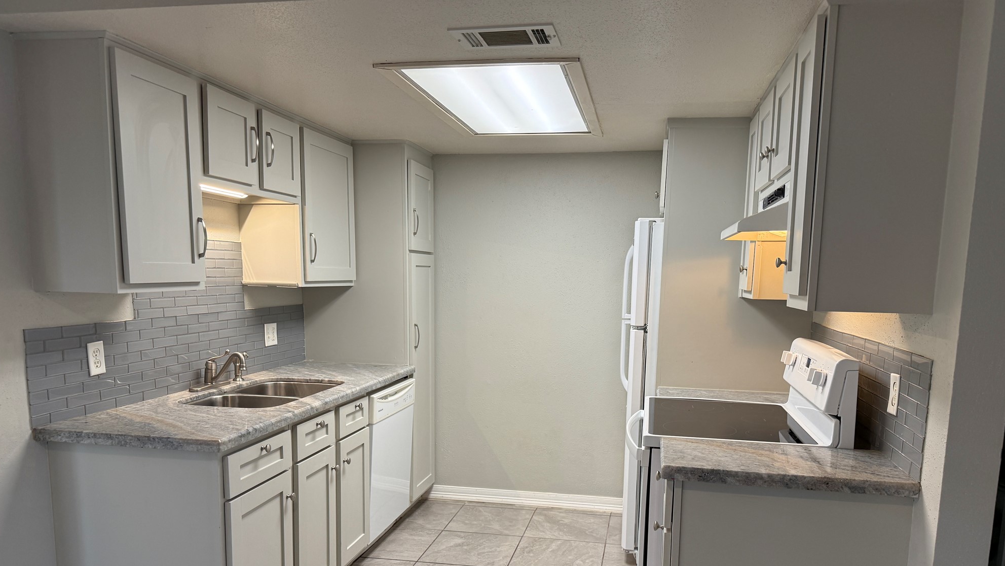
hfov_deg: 69.8
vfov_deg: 42.3
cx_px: 515
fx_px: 720
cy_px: 381
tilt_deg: -8.5
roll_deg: -1.0
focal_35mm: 27
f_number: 1.78
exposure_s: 1/120
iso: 125
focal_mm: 6.76
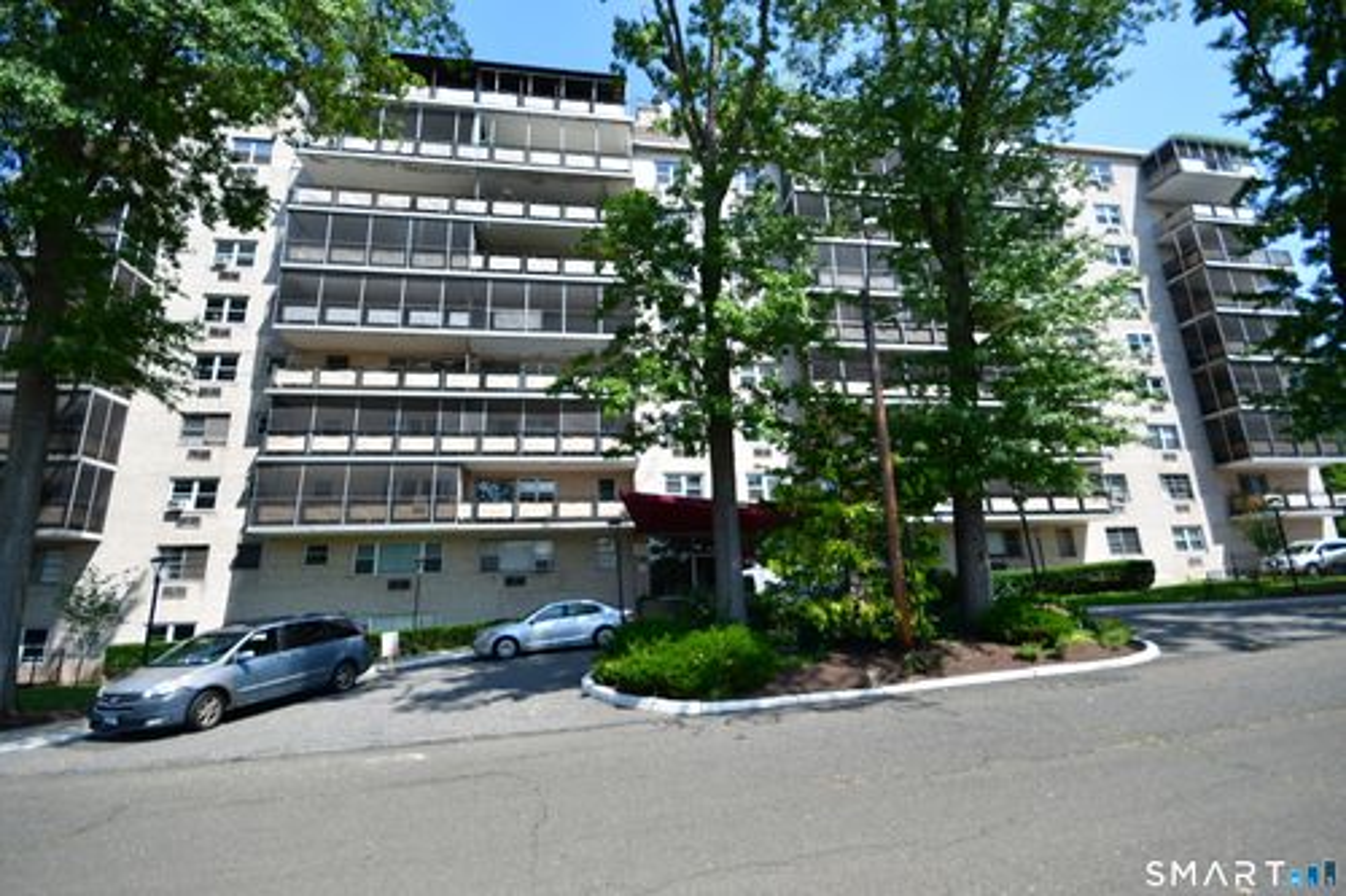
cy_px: 448
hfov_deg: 100.4
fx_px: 561
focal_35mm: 15
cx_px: 673
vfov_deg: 77.3
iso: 100
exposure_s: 1/200
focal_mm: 10
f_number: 7.1
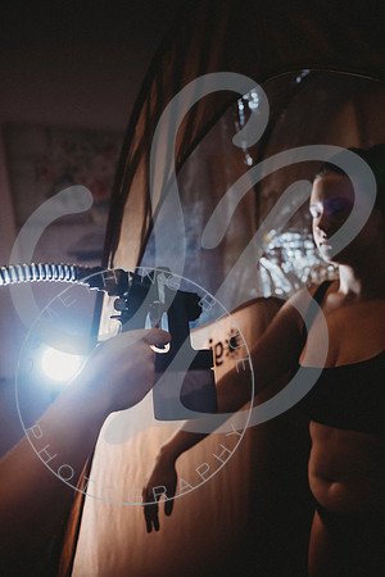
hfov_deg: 41.1
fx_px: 513
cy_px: 288
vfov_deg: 58.7
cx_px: 192
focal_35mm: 32
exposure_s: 1/125
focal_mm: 32
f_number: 2.8
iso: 100
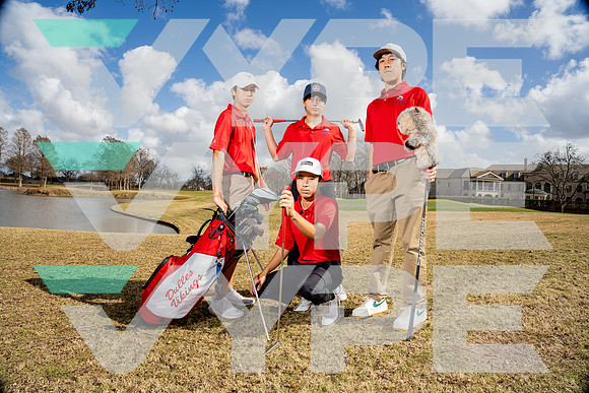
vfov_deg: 62.0
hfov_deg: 84.0
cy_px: 196
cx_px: 294
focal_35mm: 20
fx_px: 327
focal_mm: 20
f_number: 8
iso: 100
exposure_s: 1/250
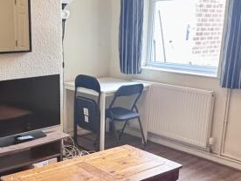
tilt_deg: -17.3
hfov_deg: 36.2
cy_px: 130
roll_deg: +0.4
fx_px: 362
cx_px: 71
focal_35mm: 52
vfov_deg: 27.7
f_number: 2.2
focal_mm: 2.22
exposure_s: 1/60
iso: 800
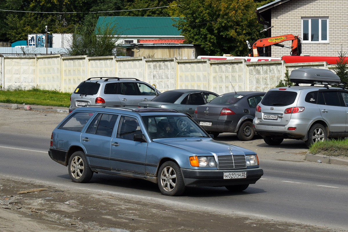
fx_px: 797
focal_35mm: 82
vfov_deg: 16.6
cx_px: 174
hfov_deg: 24.6
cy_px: 116
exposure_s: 1/1250
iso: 200
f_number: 7.1
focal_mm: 55
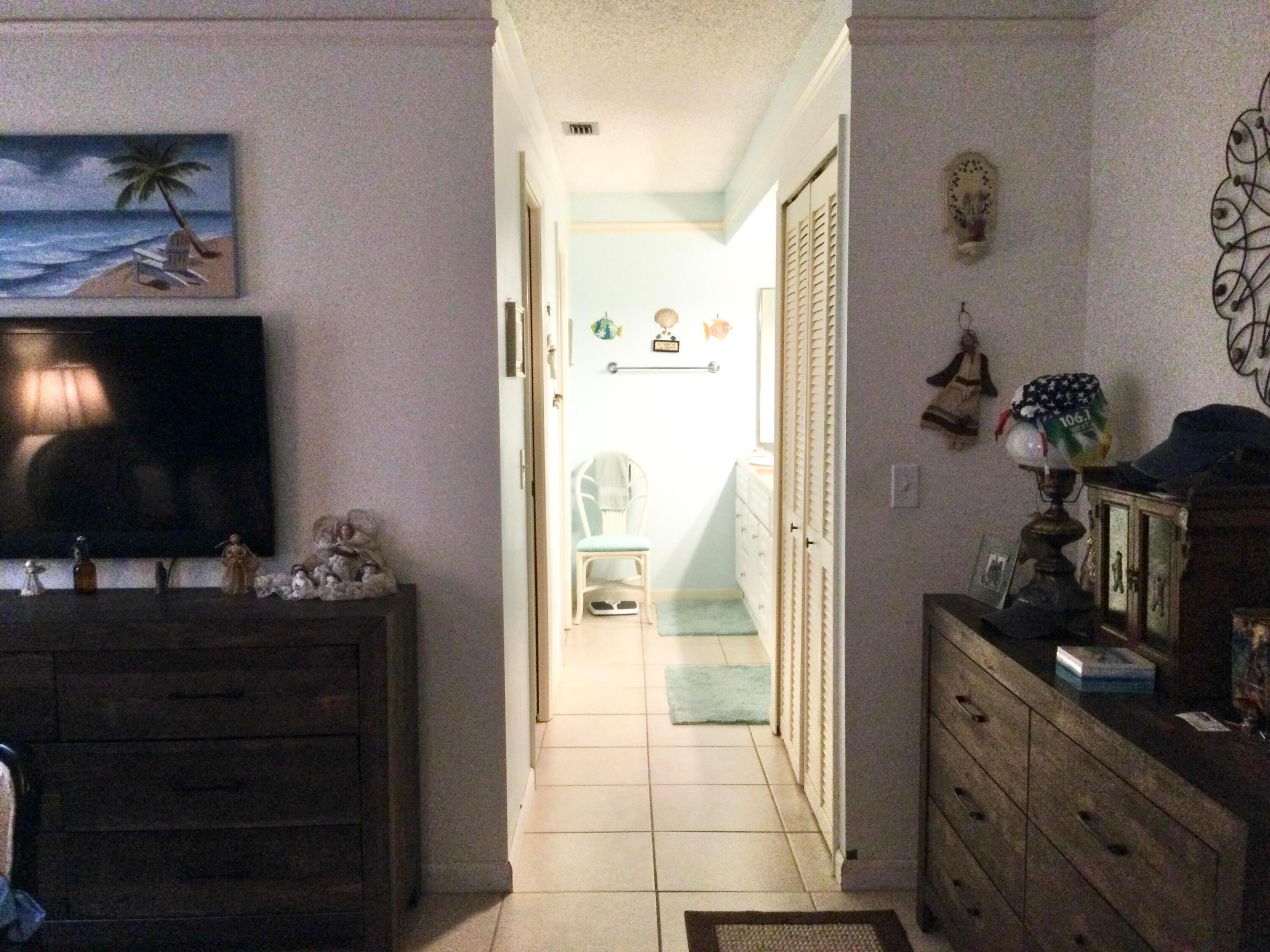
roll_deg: -2.0
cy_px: 476
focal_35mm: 31
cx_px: 635
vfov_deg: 45.4
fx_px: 1137
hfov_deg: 58.4
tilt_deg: -4.9
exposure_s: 1/30
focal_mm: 3.3
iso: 160
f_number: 2.4
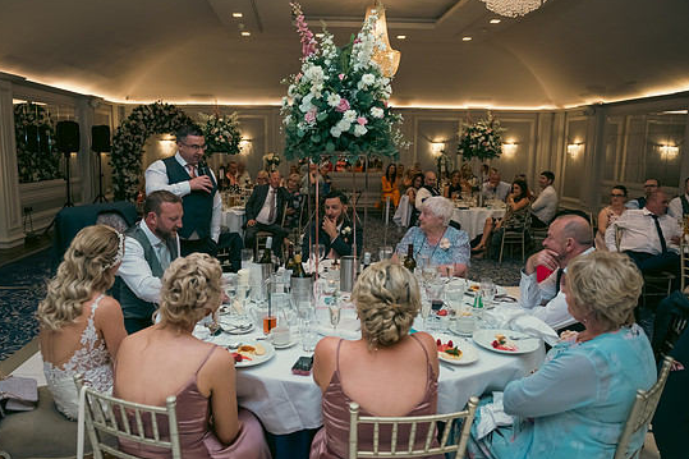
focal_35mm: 28
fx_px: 536
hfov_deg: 65.4
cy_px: 240
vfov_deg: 46.4
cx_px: 322
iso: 800
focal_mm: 26
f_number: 3.5
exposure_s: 1/160
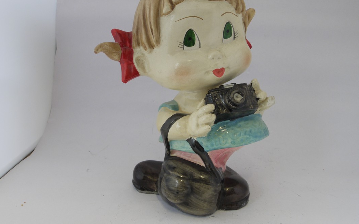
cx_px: 169
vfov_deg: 35.1
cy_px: 81
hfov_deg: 54.0
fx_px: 352
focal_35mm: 36
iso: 400
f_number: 10
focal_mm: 15
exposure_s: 1/10
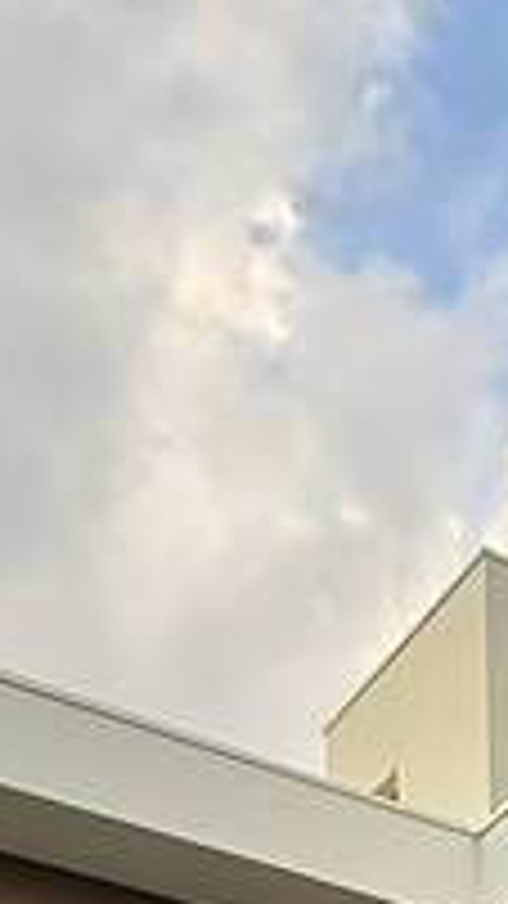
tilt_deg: +1.7
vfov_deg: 18.2
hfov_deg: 13.2
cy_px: 1768
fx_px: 1964
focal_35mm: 82
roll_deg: +0.4
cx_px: 940
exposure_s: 1/173
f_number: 2.2
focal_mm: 2.22
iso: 64
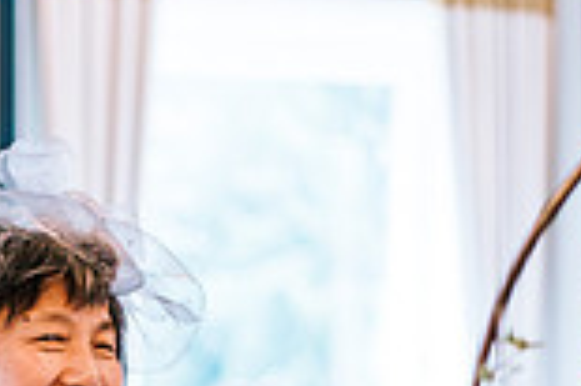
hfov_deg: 15.3
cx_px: 75
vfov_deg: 10.1
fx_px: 2144
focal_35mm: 133
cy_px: 489
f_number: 1.4
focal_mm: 35
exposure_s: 1/250
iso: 400
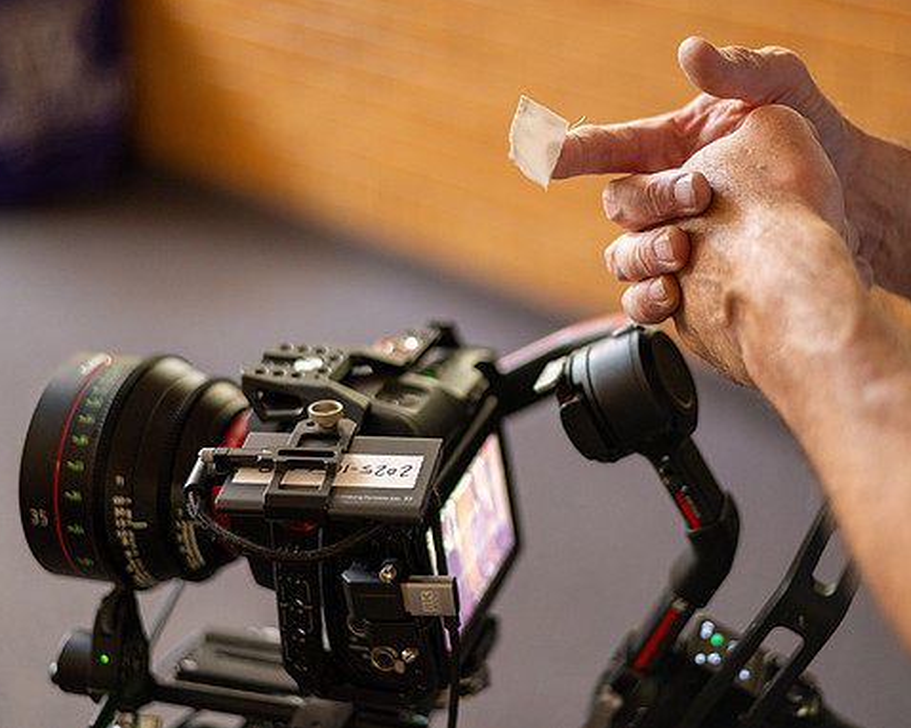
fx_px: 1536
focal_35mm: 57
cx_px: 522
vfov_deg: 26.7
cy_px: 363
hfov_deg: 33.0
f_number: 1.8
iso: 1000
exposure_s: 1/200
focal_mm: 50
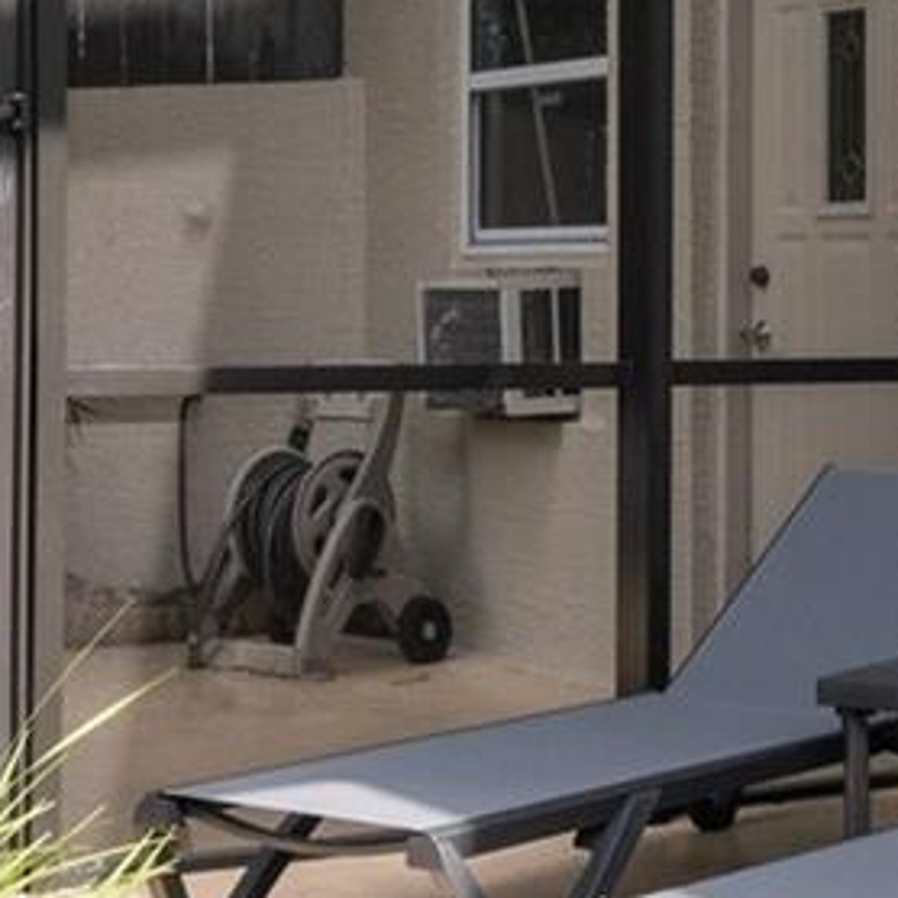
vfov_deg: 18.1
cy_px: 233
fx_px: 2801
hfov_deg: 18.0
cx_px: 791
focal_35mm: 95
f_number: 8
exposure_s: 1/100
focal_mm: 13
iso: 320
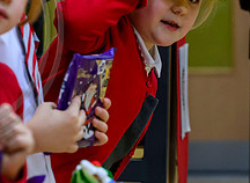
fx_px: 2326
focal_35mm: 325
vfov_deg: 4.5
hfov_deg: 6.1
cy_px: -9
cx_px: 36
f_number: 4
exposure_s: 1/320
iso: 3200
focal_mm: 98
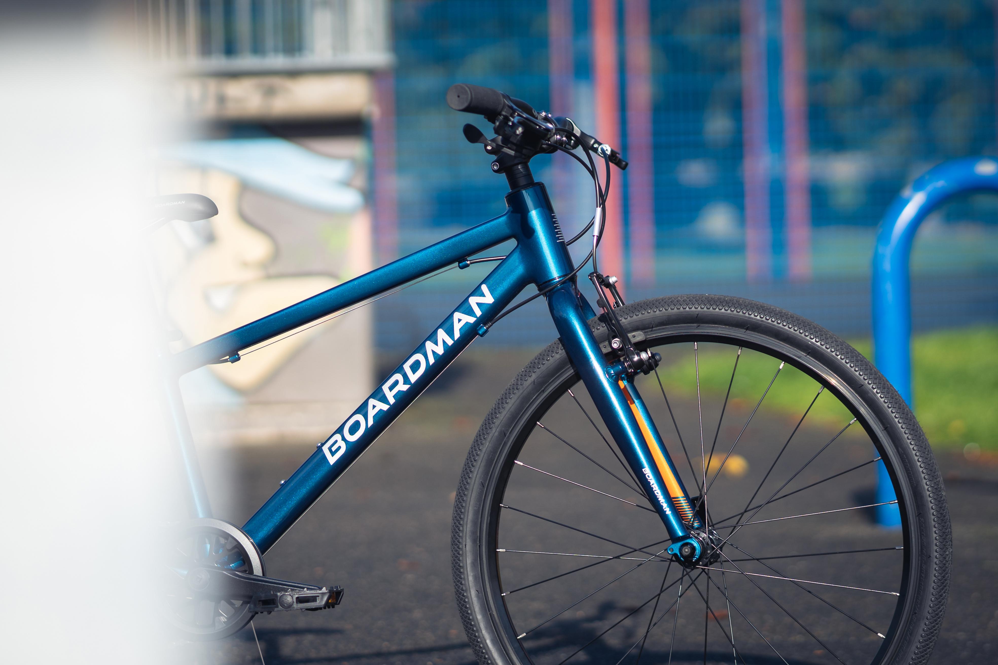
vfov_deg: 10.8
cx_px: 499
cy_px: 332
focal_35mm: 127
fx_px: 3520
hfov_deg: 16.1
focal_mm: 85
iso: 125
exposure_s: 1/3200
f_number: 2.2
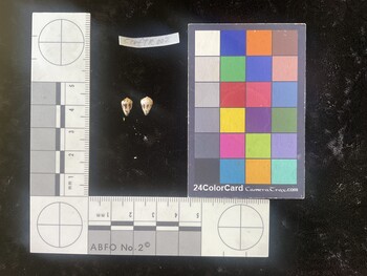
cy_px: 138
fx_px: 308
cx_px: 184
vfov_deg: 48.3
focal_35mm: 29
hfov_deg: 61.6
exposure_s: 1/60
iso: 40
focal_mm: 3
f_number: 1.8
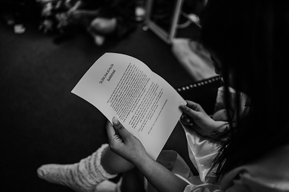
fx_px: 281
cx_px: 144
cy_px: 96
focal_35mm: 35
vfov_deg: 37.8
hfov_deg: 54.5
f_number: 1.8
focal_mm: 35
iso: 180
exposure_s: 1/160
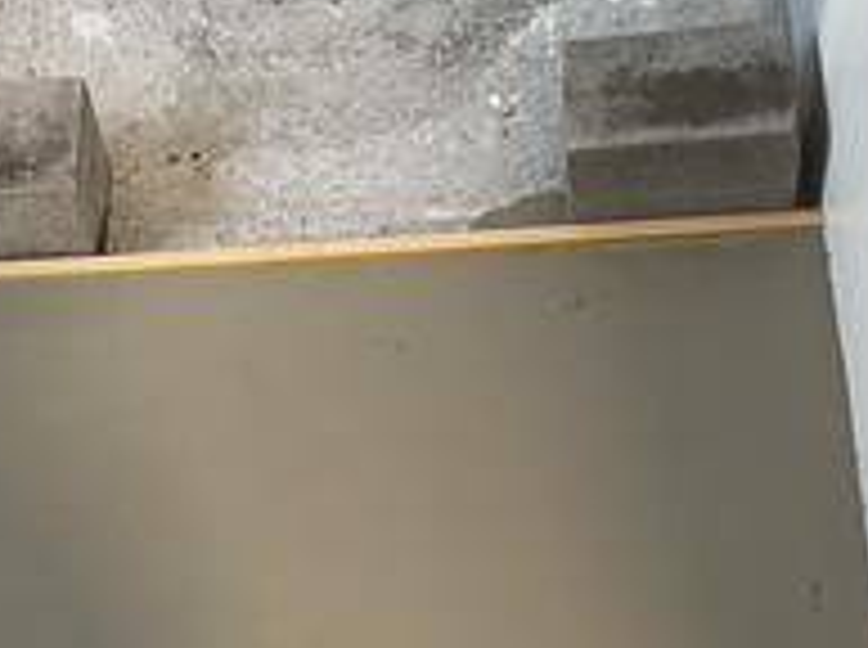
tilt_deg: -60.7
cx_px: 270
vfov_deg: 17.8
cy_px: 616
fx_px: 2027
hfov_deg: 24.0
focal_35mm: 81
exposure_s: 1/50
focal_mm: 4.2
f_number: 1.6
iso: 100
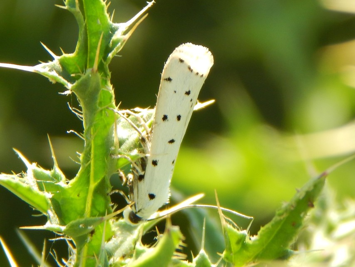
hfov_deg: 9.6
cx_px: 178
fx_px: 2123
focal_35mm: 207
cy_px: 134
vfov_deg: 7.2
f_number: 5.4
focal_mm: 37.1
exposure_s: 1/125
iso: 125
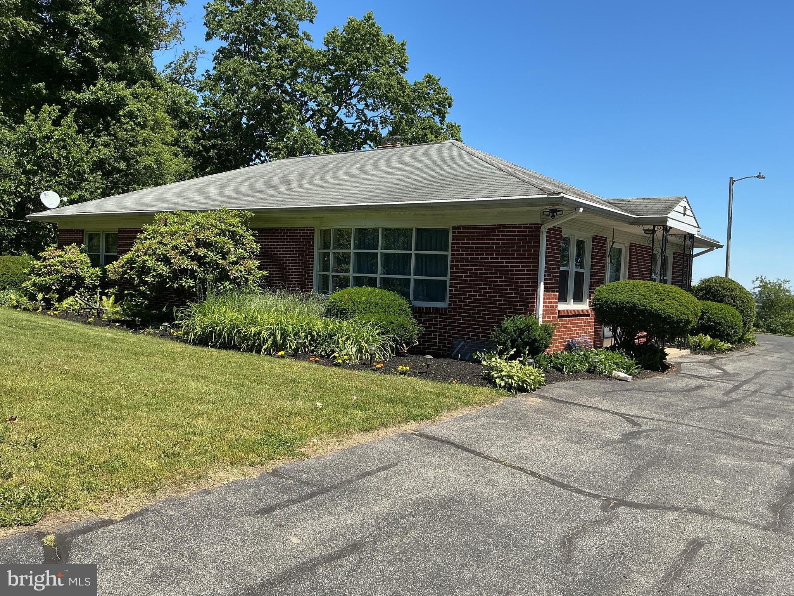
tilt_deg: -1.8
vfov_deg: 48.2
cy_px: 298
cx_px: 397
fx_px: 665
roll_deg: -2.1
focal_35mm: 29
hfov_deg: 61.7
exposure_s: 1/1279
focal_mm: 3
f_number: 1.8
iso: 25
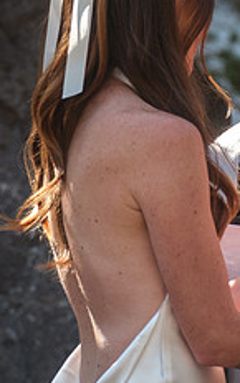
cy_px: 213
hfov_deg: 1.8
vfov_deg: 2.9
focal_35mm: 713
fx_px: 7462
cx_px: 387
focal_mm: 129.2
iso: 400
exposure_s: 1/150
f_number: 4
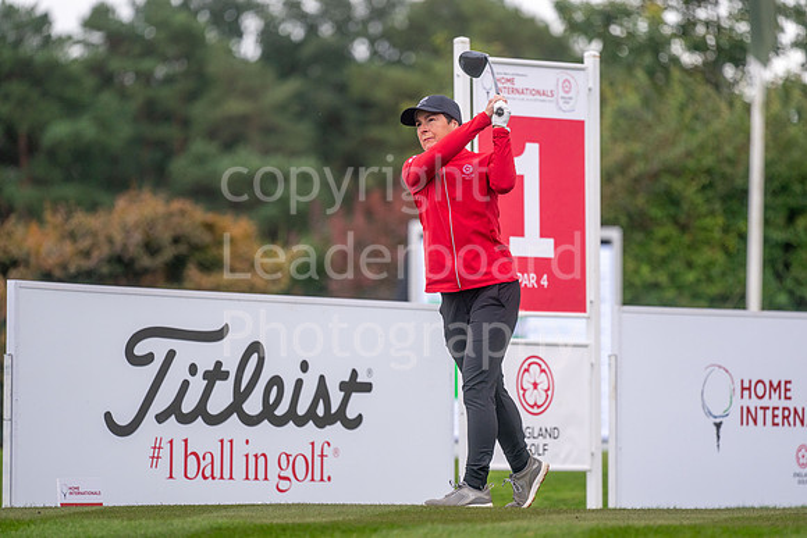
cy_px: 269
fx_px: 6726
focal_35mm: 300
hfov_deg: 6.9
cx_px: 404
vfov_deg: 4.6
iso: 400
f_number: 4.5
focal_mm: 300
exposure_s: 1/2000
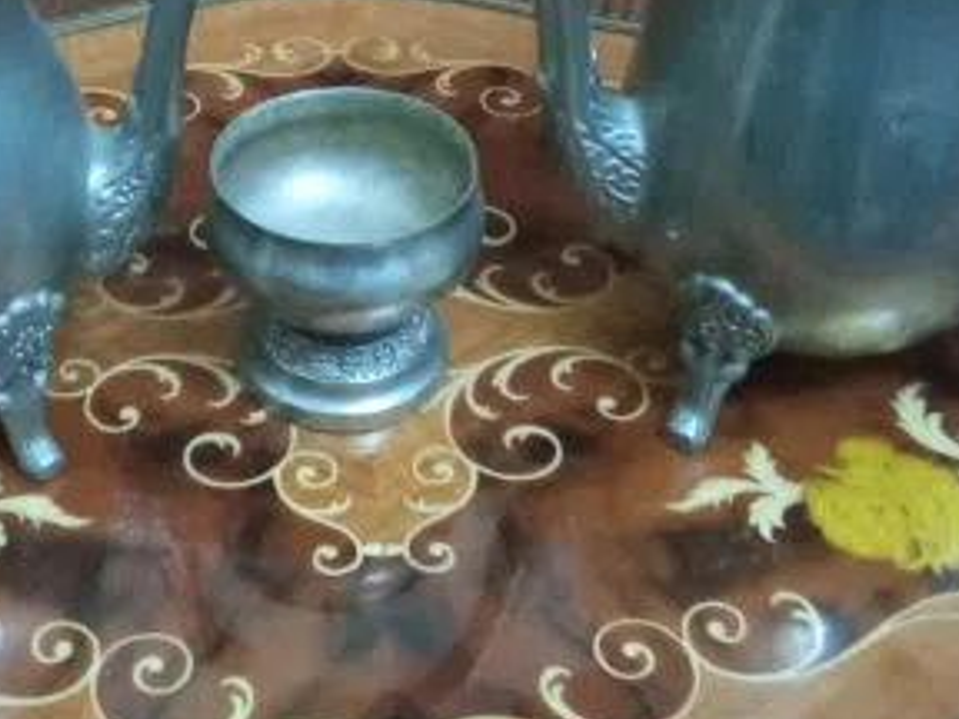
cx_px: 346
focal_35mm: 60
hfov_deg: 32.0
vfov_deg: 24.3
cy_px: 223
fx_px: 1662
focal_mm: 3.79
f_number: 2.2
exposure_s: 1/14.3
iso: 3836
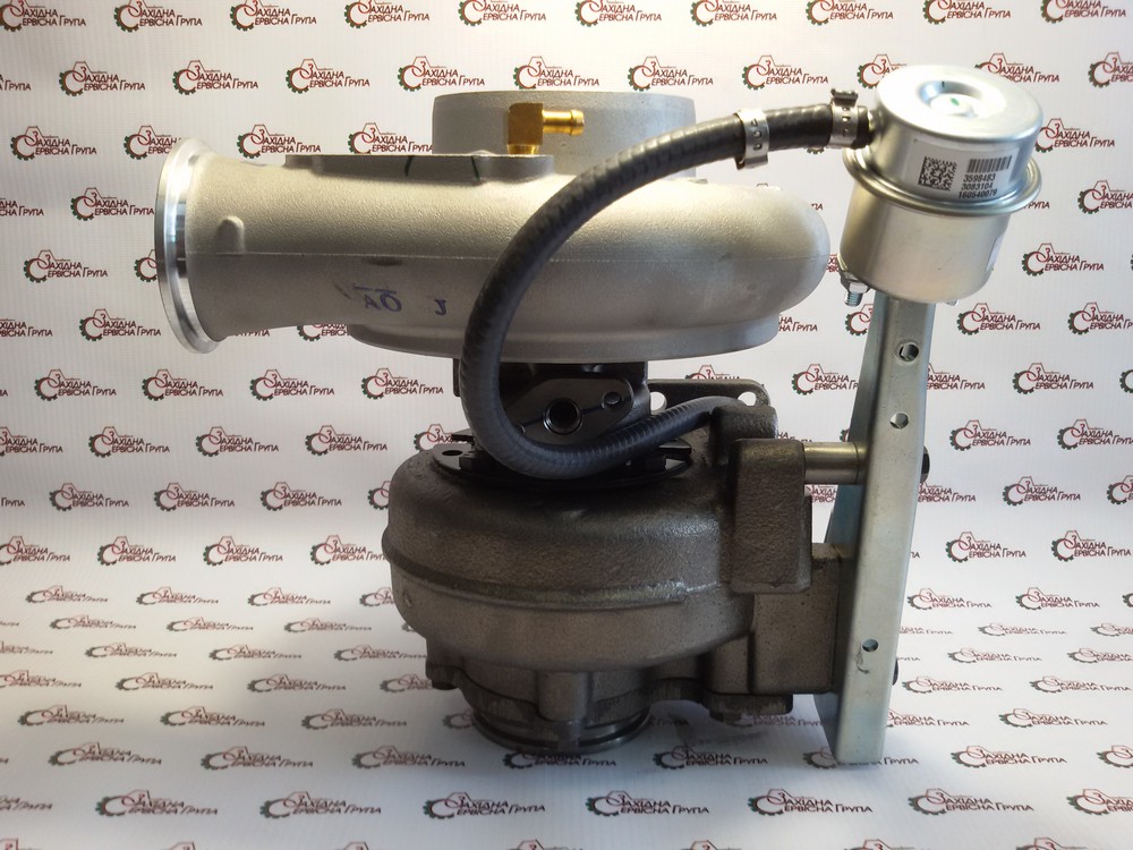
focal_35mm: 31
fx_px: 1015
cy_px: 425
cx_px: 566
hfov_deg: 58.4
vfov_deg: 45.4
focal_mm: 2.93
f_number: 2.4
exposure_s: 1/33
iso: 40
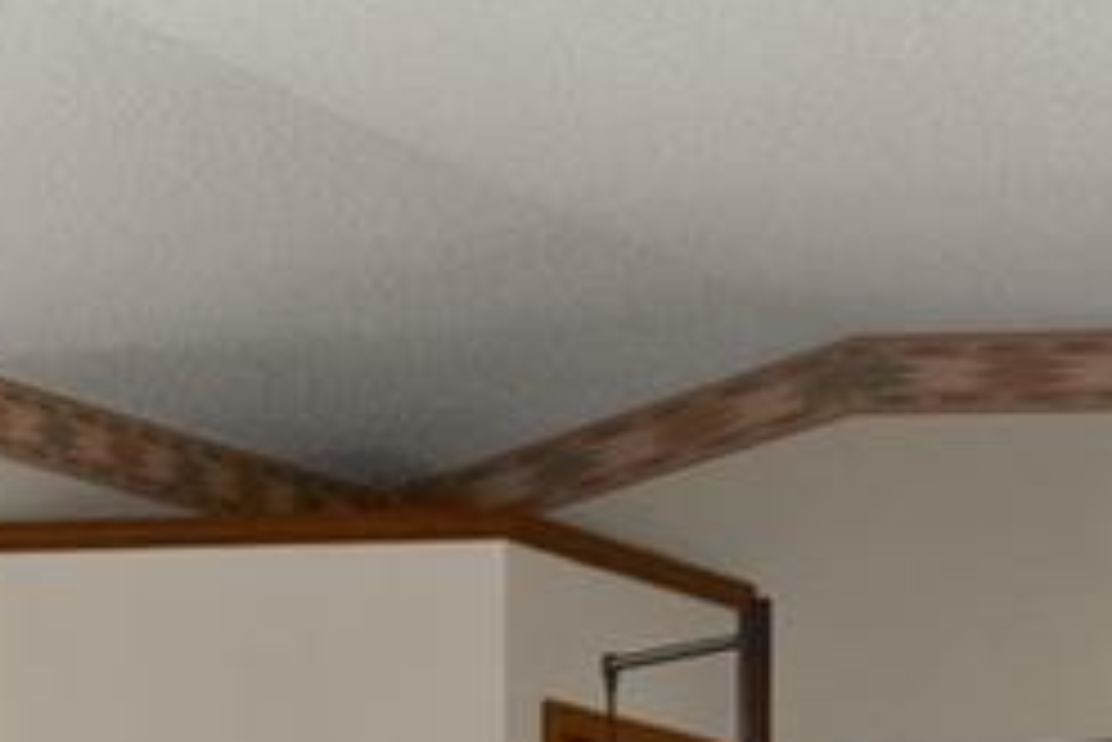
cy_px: 1151
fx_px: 3286
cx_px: -1319
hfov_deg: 14.6
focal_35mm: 106
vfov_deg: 12.2
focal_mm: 10.8
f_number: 8
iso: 400
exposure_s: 1/15
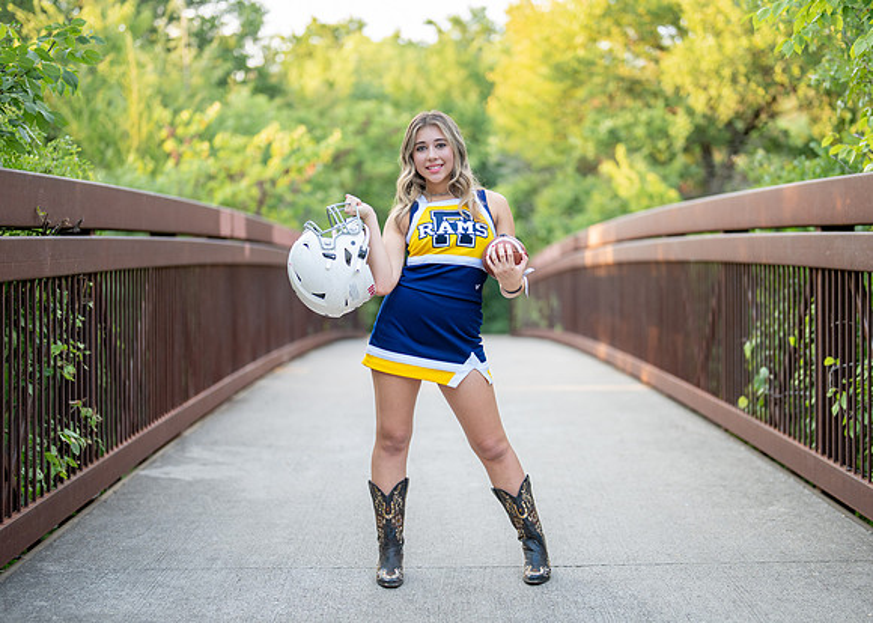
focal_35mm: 62
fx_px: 1526
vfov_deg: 23.1
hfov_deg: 31.9
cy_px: 329
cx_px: 482
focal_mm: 50
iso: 250
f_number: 1.2
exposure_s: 1/500
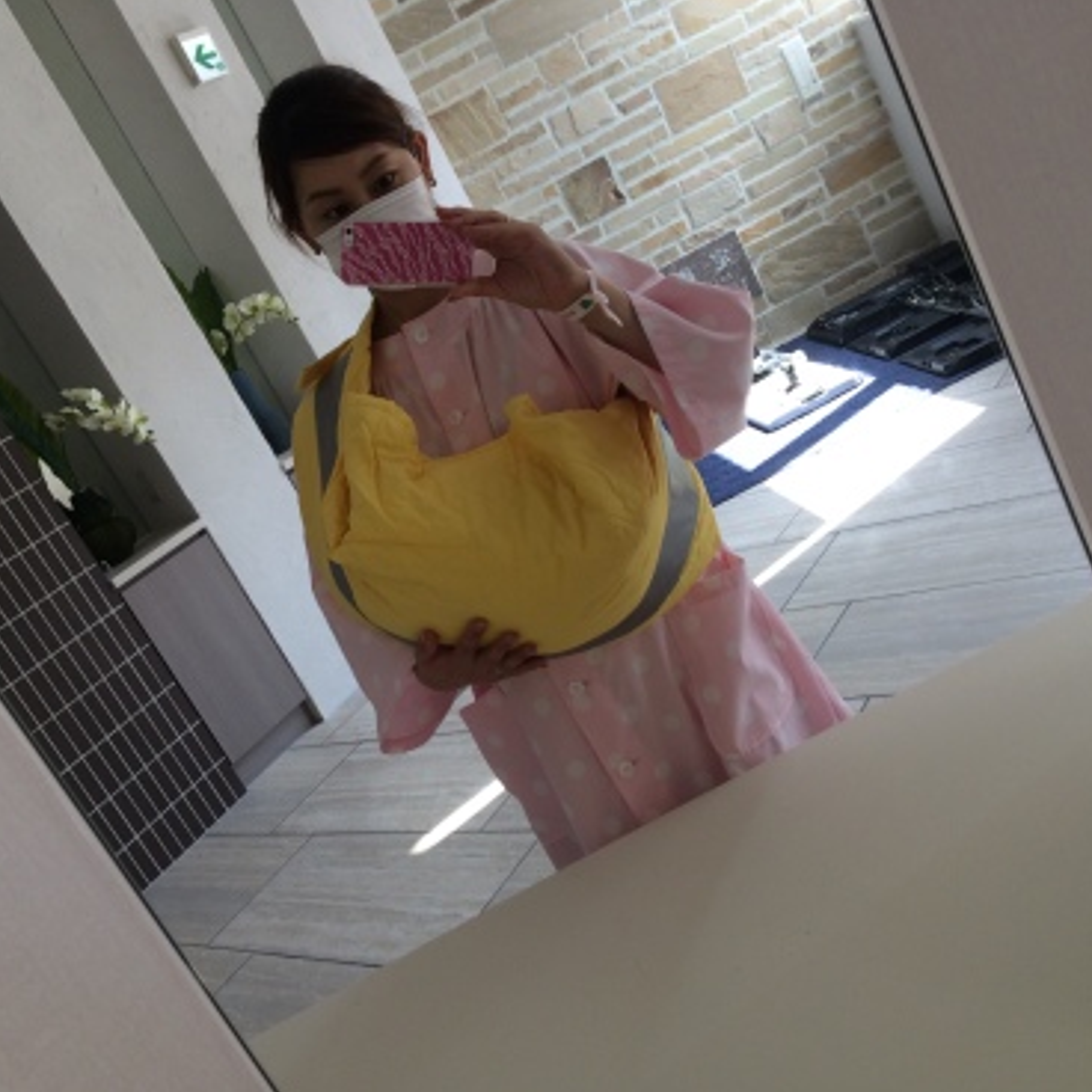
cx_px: 519
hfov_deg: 46.0
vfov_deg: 46.0
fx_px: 1285
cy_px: 542
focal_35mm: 36
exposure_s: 1/120
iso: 50
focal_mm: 4.12
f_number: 2.2
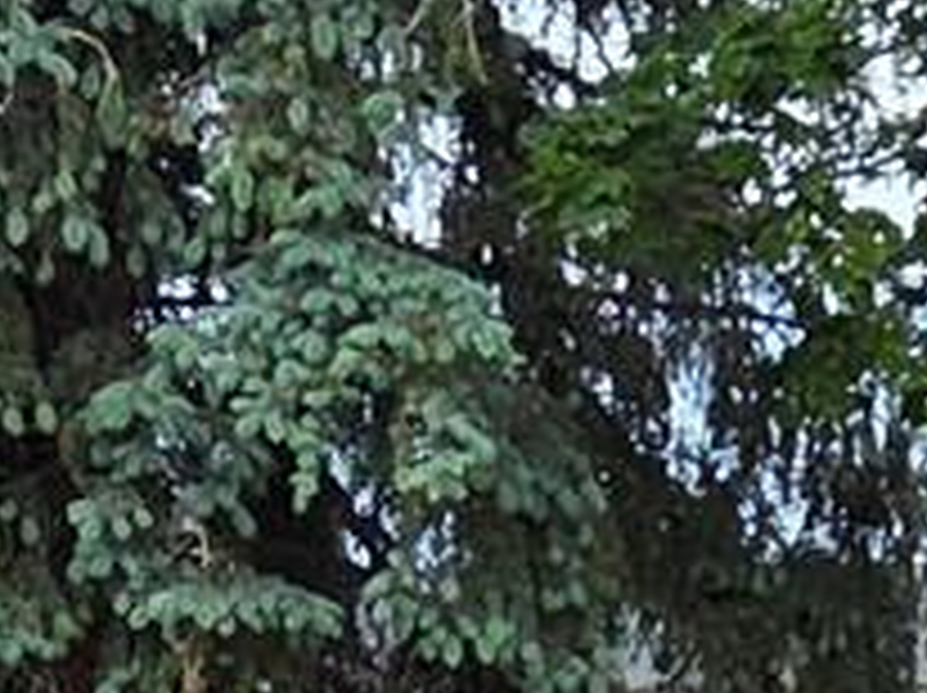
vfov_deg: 11.4
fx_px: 2702
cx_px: 990
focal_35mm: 101
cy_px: 1791
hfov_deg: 18.8
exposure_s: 1/405
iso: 50
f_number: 2.2
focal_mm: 2.2
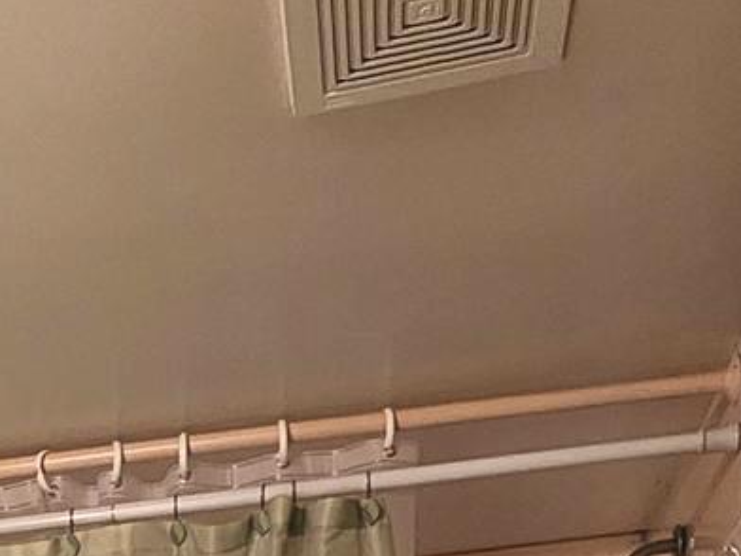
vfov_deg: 16.4
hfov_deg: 26.3
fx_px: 1456
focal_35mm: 68
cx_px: -76
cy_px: 1116
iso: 250
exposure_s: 1/60
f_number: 2.2
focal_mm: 2.2
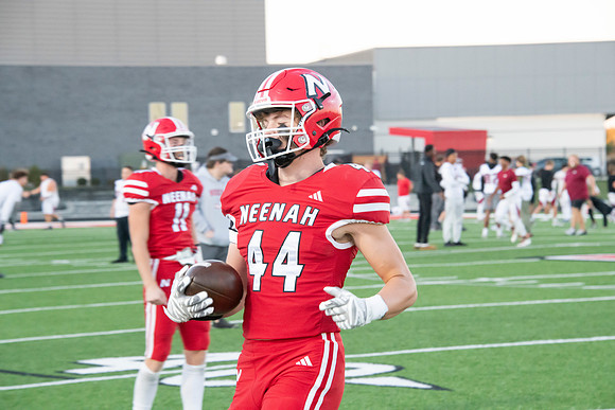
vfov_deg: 8.6
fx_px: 2734
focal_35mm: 160
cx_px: 308
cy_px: 205
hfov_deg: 12.8
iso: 8000
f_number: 9
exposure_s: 1/400
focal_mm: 160
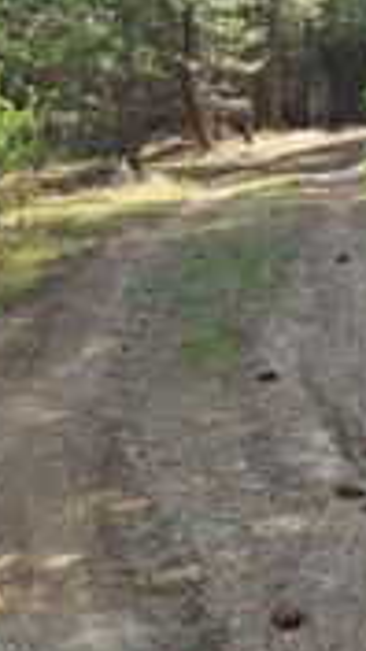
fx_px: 1363
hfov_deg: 15.1
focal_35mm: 79
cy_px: 179
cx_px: 329
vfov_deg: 26.6
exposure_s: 1/1096
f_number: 1.8
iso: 50
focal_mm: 5
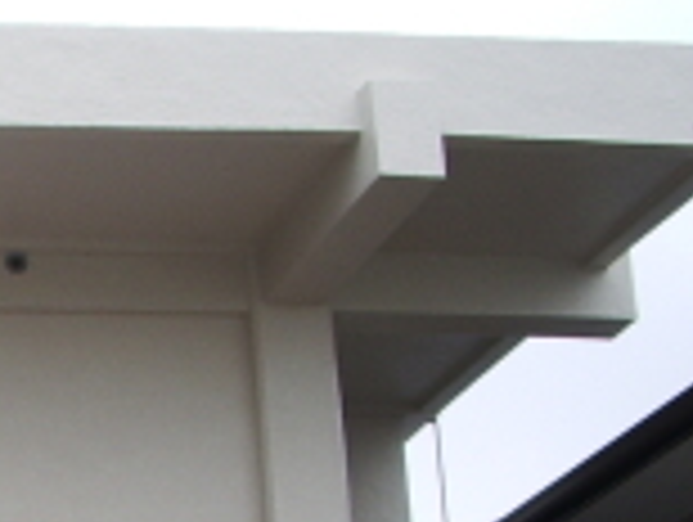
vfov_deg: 11.0
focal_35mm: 130
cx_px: -533
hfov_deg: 13.6
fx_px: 2607
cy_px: 796
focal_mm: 5.8
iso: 50
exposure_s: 1/200
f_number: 4.3
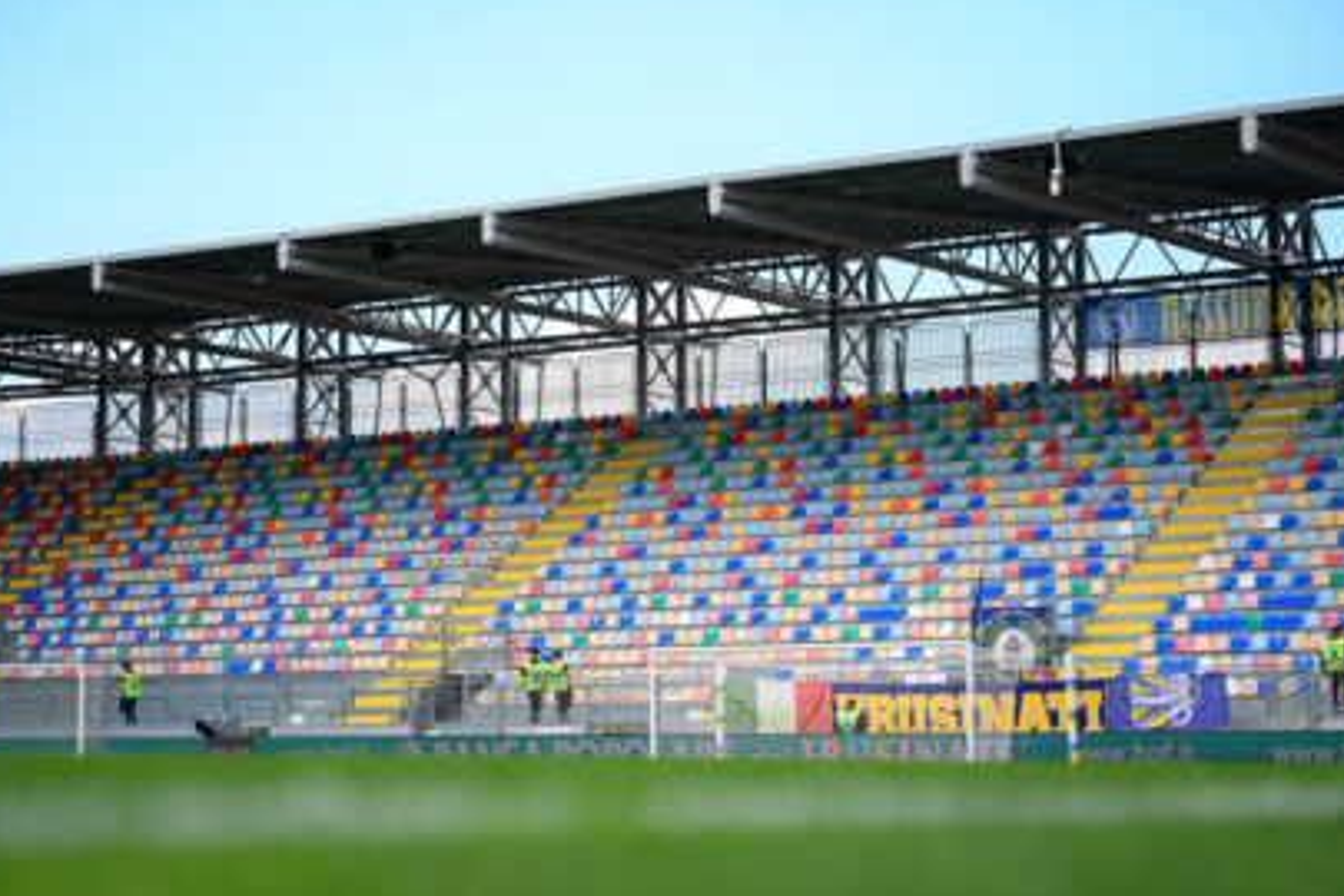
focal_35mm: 83
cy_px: 435
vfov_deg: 16.5
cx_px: 647
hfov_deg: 24.5
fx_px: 3098
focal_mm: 70
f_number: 2.8
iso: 500
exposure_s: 1/2000
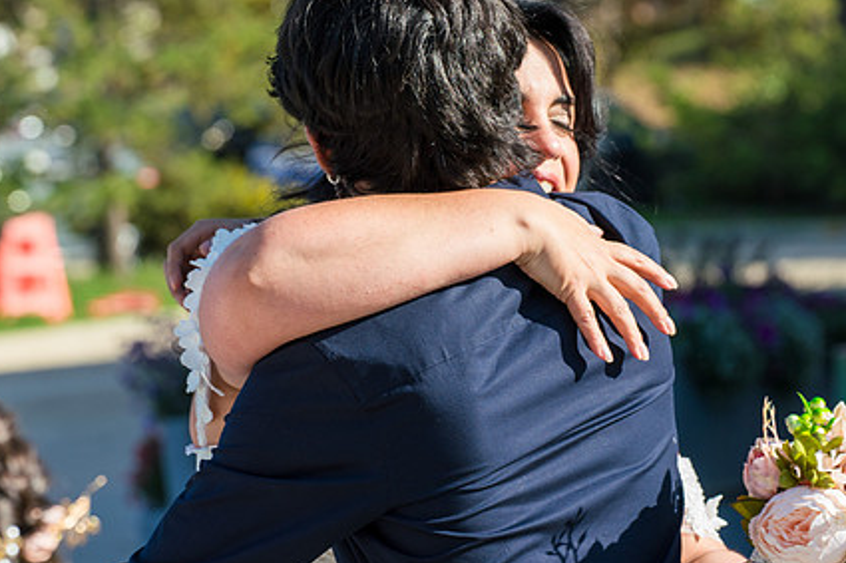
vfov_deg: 7.6
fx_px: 4228
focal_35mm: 180
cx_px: 303
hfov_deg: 11.4
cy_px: 223
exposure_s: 1/640
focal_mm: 99
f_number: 5
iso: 250
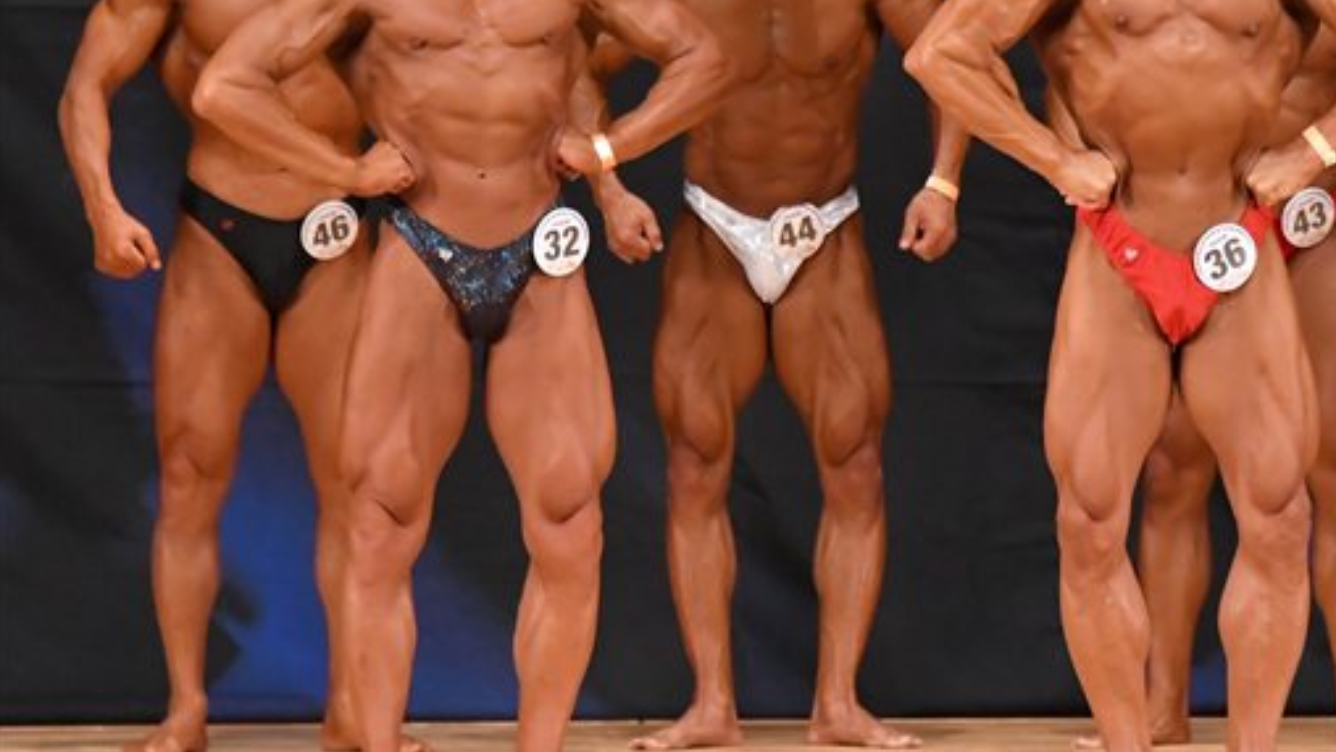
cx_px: 1016
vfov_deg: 2.7
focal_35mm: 455
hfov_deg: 4.7
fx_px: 16122
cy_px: 273
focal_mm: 190
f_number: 5.6
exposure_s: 1/400
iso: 5600
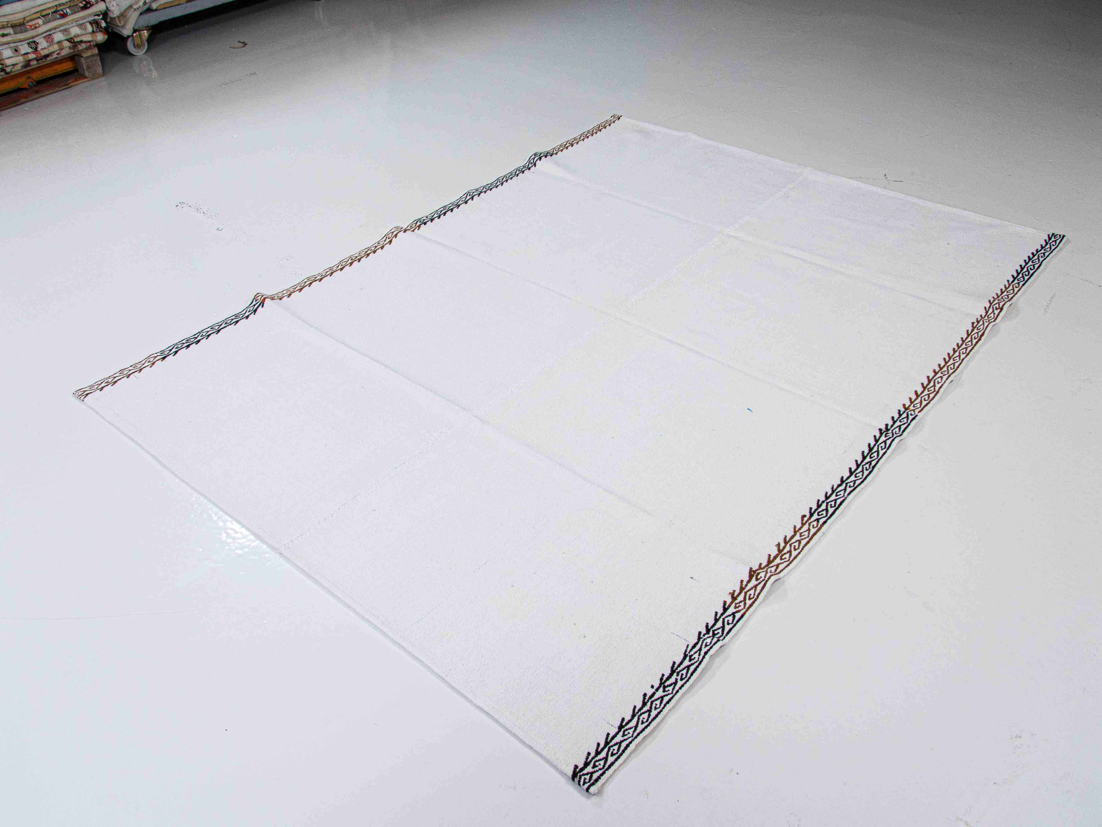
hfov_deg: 63.4
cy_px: 414
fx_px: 891
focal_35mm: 28
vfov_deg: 49.7
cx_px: 551
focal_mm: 14
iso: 200
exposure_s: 1/100
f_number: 3.5
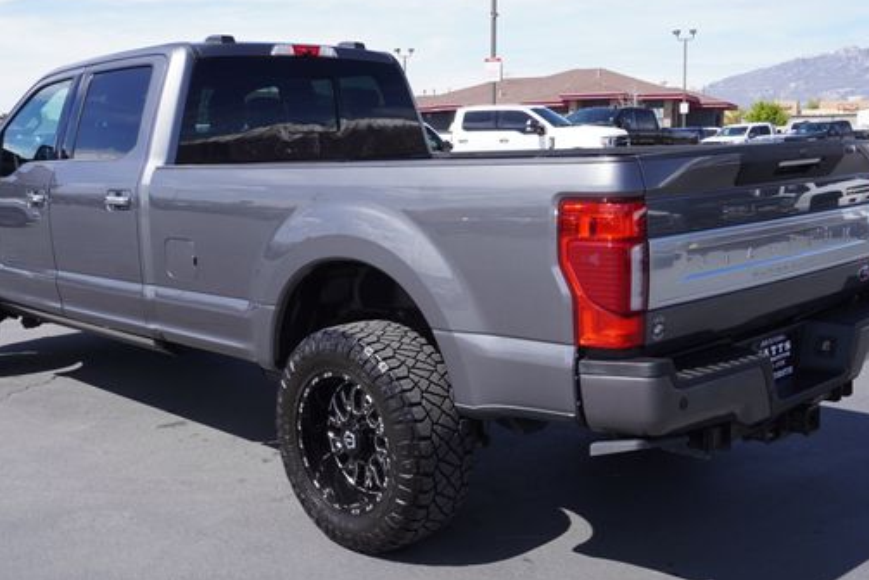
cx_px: 385
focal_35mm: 42
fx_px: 1014
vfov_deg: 31.9
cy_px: 293
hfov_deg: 46.3
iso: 100
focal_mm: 22
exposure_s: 1/200
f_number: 7.1
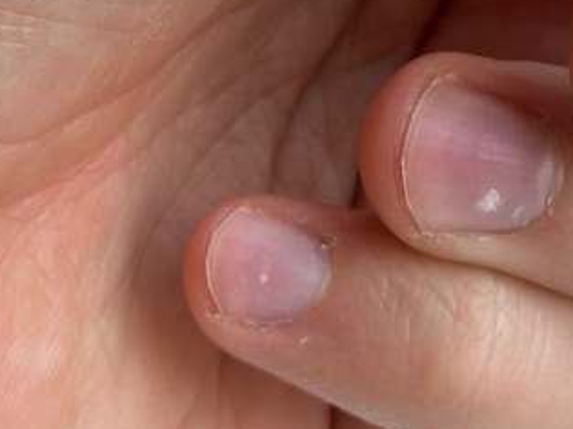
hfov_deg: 10.1
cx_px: 380
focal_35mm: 195
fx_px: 3227
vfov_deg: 7.3
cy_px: -420
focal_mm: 6.86
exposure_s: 1/121
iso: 50
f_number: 1.78
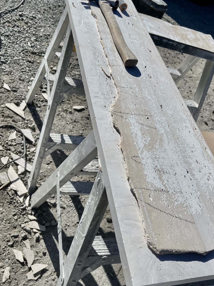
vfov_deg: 52.6
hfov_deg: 40.4
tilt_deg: -34.6
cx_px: 135
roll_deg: -26.7
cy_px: 139
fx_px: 289
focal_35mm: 35
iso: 32
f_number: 1.6
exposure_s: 1/9174
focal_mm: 5.1
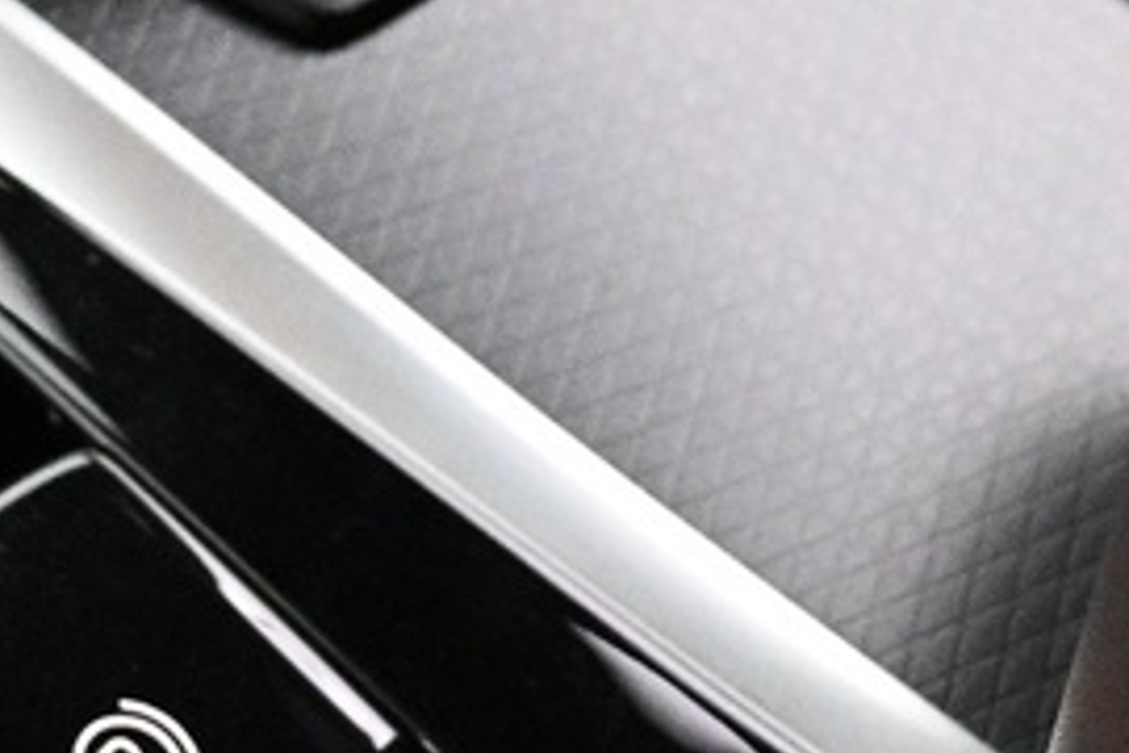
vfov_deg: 9.4
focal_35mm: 144
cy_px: -159
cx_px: -255
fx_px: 4516
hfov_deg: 13.8
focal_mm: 16
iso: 6400
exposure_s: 1/60
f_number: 3.5
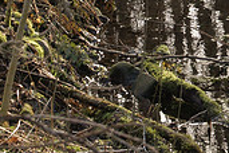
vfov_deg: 3.9
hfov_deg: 5.8
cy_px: -127
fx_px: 2239
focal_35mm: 352
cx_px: 317
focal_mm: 50
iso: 200
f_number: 8
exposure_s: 1/60
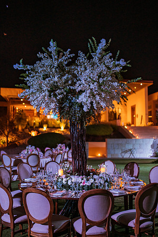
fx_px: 231
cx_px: 79
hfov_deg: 37.8
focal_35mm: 35
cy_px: 118
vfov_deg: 54.5
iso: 2000
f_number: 1.4
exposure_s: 1/80
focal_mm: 35
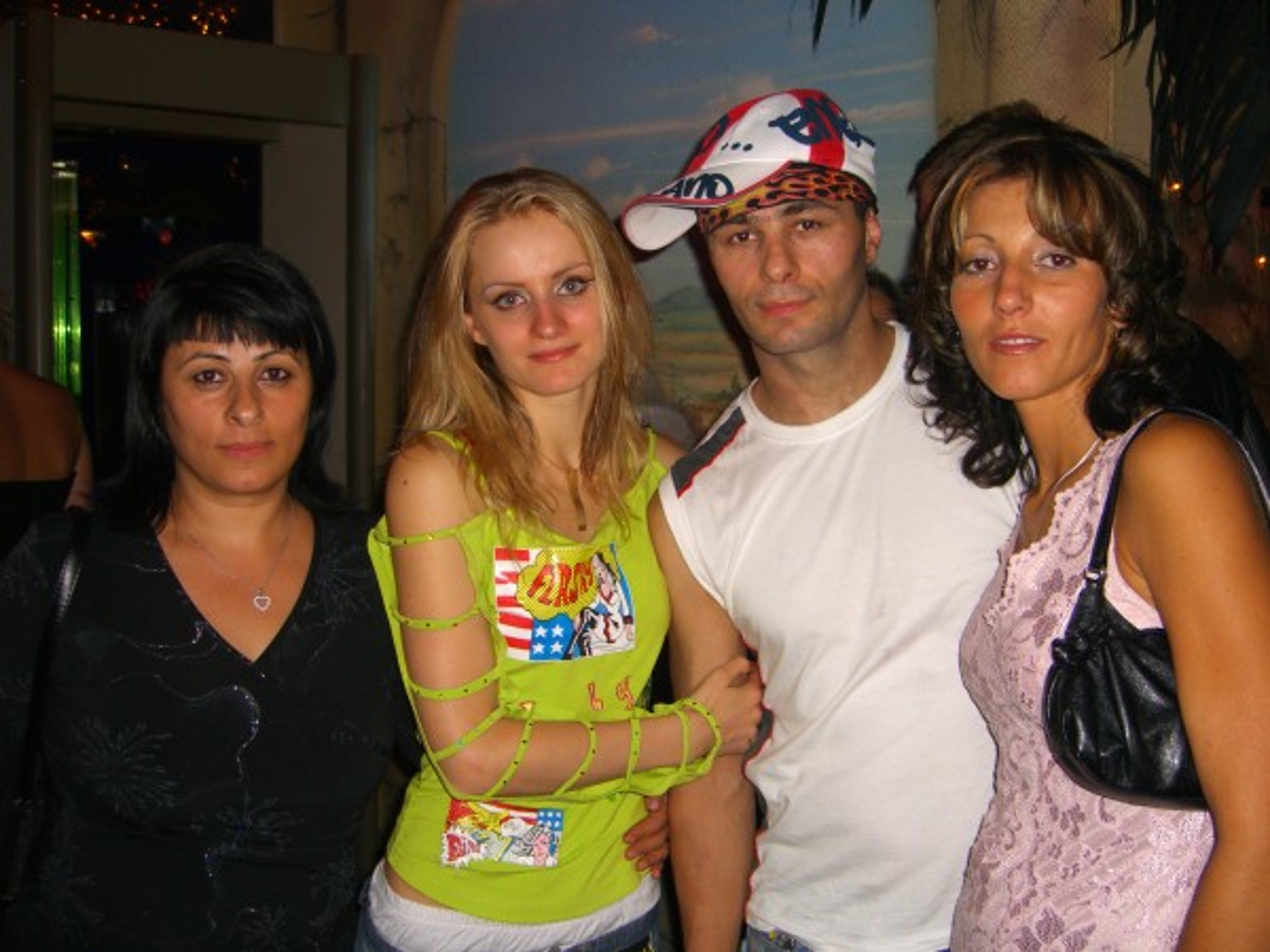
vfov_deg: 37.7
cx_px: 635
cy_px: 476
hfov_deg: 49.0
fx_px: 1394
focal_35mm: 38
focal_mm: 7.9
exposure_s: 1/60
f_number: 2.8
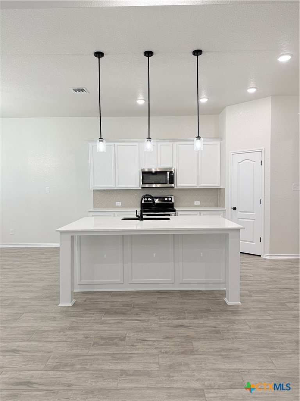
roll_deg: +0.1
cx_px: 150
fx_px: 277
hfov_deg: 56.8
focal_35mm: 24
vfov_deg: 71.6
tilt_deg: -2.7
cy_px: 200
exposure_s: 1/120
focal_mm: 6.76
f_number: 1.78
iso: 80
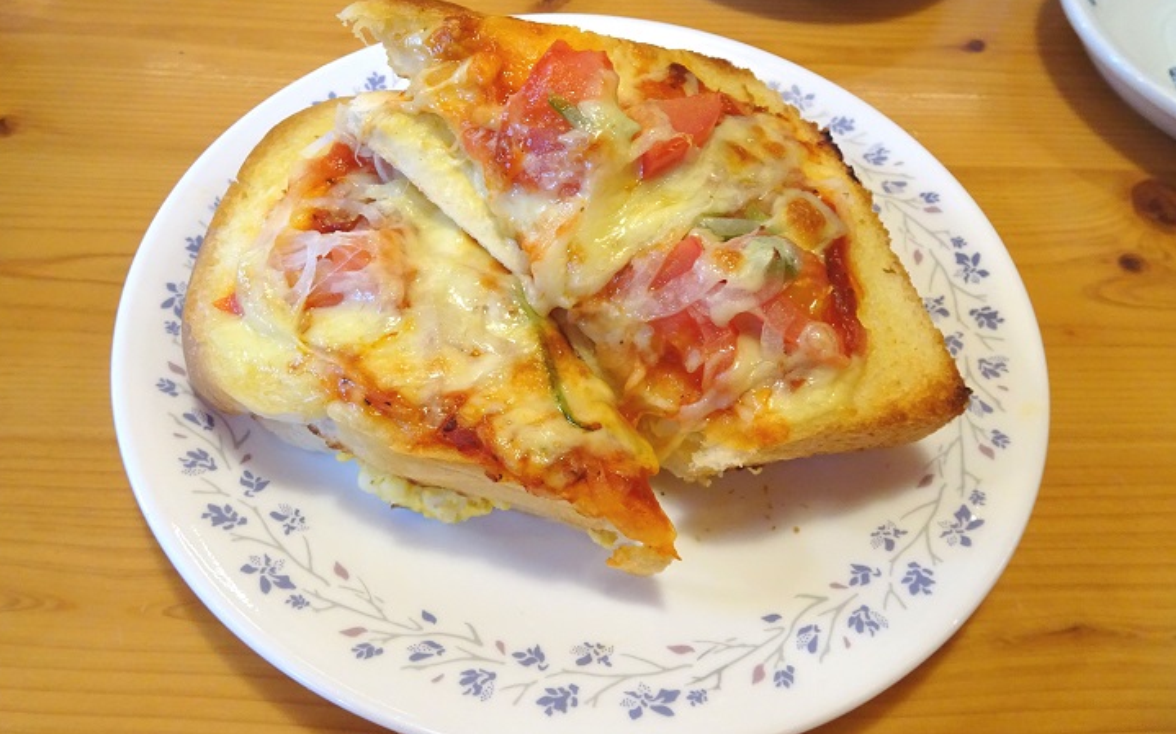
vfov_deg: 47.5
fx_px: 833
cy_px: 323
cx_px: 577
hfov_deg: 70.4
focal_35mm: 26
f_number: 3.5
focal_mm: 4.1
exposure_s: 1/30
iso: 250
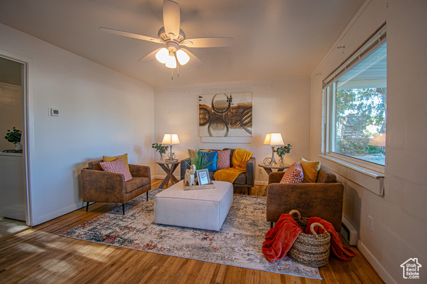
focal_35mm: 15
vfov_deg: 76.5
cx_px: 214
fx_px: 180
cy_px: 142
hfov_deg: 99.6
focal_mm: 10
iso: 100
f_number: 4.5
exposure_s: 1/10
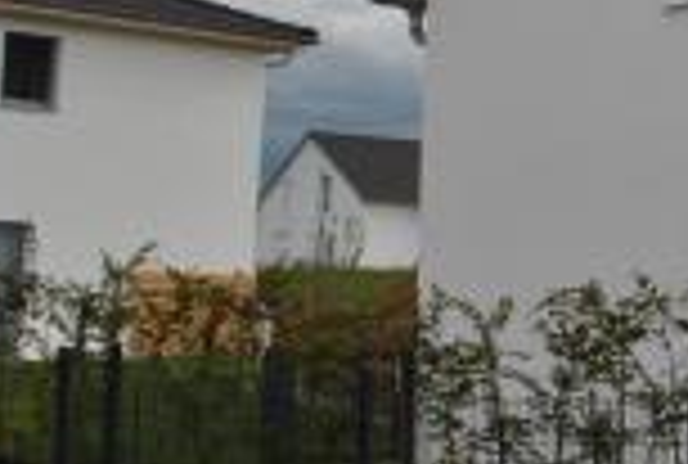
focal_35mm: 94
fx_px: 1802
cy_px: 7
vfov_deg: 14.4
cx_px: 1068
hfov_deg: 18.7
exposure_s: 1/250
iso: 100
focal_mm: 18
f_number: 8
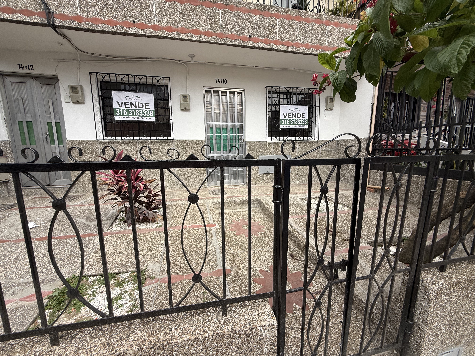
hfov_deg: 102.1
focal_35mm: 14
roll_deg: +1.7
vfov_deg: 85.7
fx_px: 192
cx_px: 238
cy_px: 178
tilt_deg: -9.1
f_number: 2.2
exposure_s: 1/383
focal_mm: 2.22
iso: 50
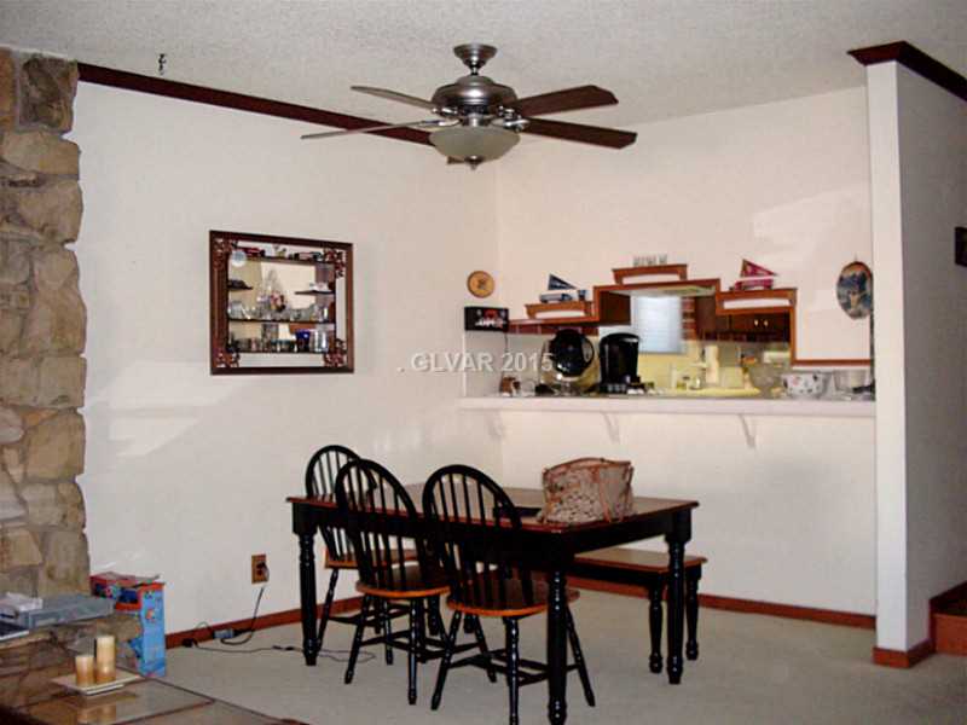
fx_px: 1062
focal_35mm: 38
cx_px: 484
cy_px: 362
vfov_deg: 37.7
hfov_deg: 49.0
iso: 120
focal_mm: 6.3
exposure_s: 1/45
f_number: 2.8
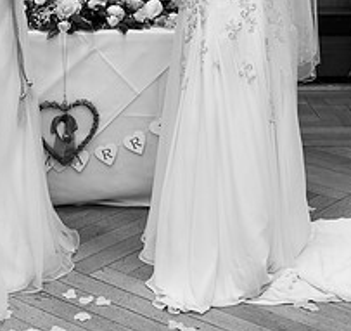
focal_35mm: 102
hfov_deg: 17.5
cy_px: -47
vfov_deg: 16.0
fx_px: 1136
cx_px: 90
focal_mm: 35
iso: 200
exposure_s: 1/100
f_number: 2.8
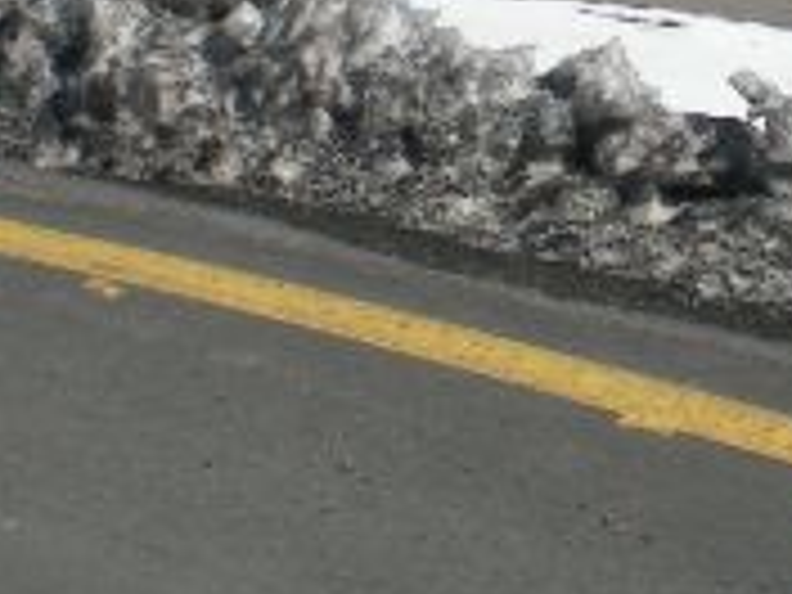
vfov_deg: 10.5
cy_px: 58
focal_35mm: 141
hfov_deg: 13.8
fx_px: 3226
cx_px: 817
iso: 64
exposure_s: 1/800
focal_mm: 6.3
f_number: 4.6
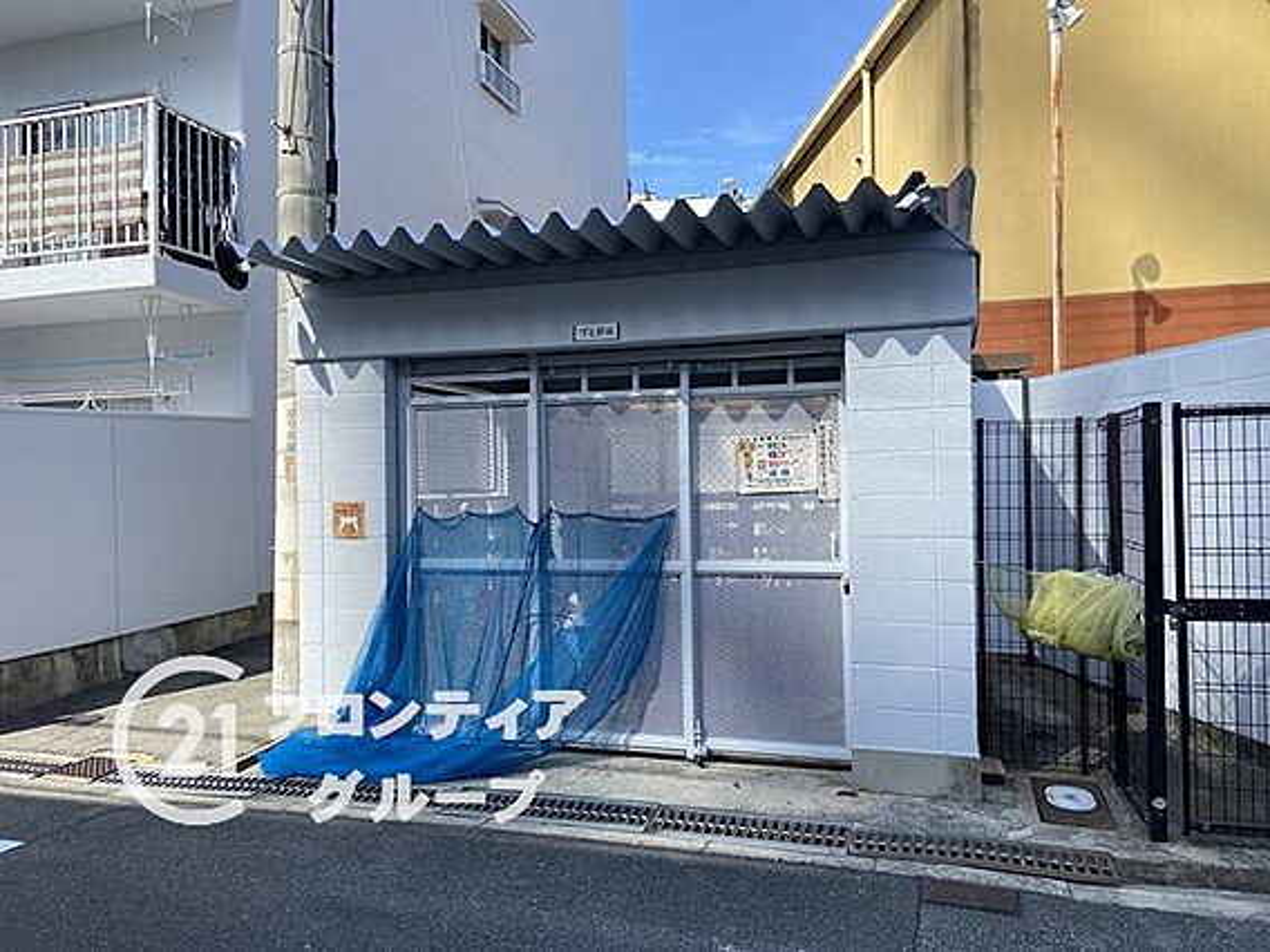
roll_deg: +0.6
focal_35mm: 26
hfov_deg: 67.3
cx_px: 635
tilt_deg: +1.0
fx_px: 954
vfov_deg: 53.1
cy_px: 476
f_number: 1.8
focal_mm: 4.25
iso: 32
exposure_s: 1/1157
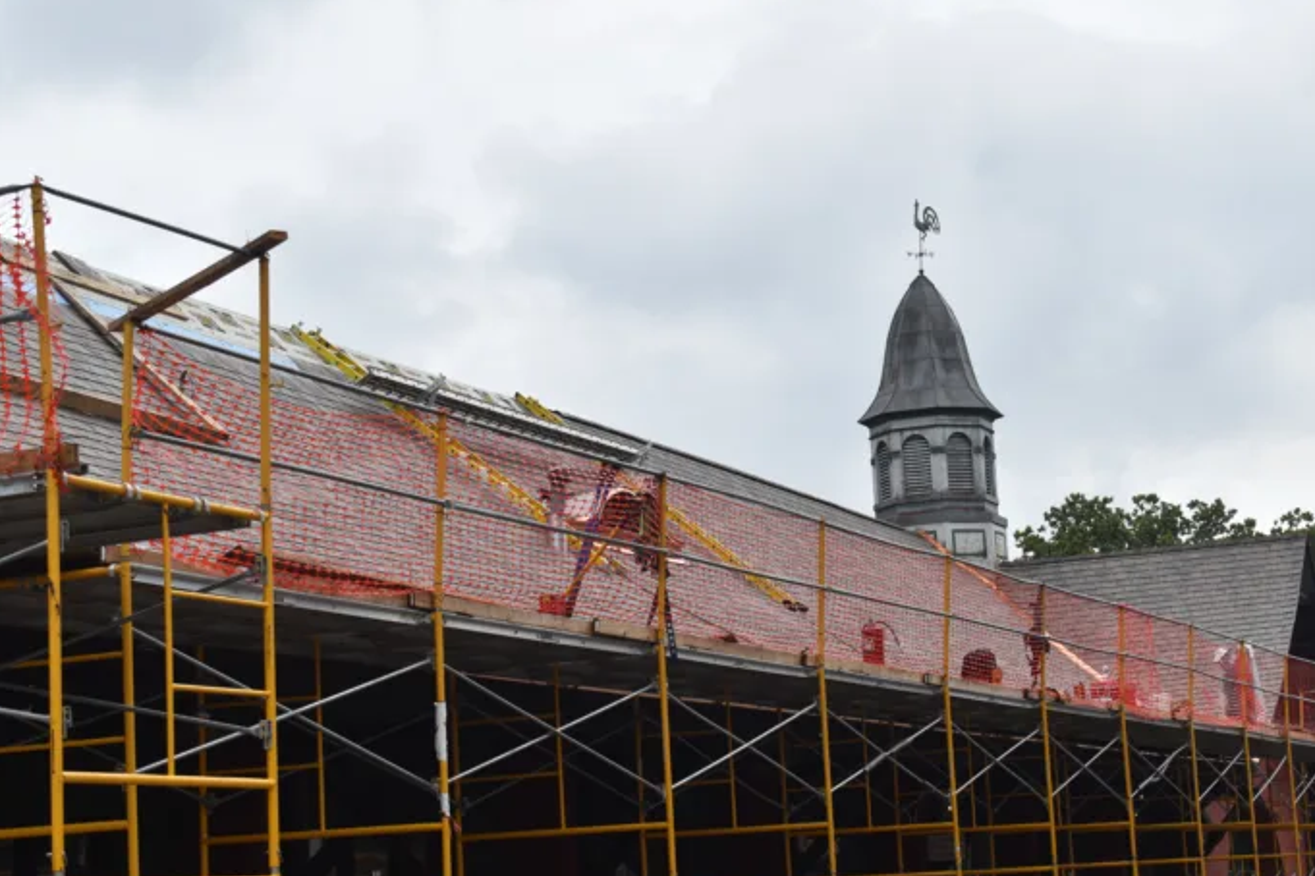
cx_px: 691
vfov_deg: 17.9
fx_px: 2776
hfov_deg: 26.6
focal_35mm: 76
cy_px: 457
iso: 100
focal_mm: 46
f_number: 8
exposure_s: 1/250
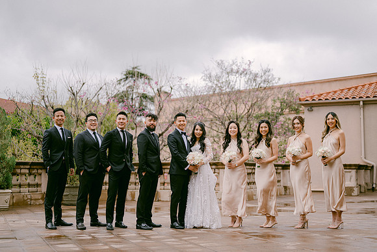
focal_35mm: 50
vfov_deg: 27.0
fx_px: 524
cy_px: 126
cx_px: 188
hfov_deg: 39.6
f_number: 1.8
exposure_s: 1/1250
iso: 100
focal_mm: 50
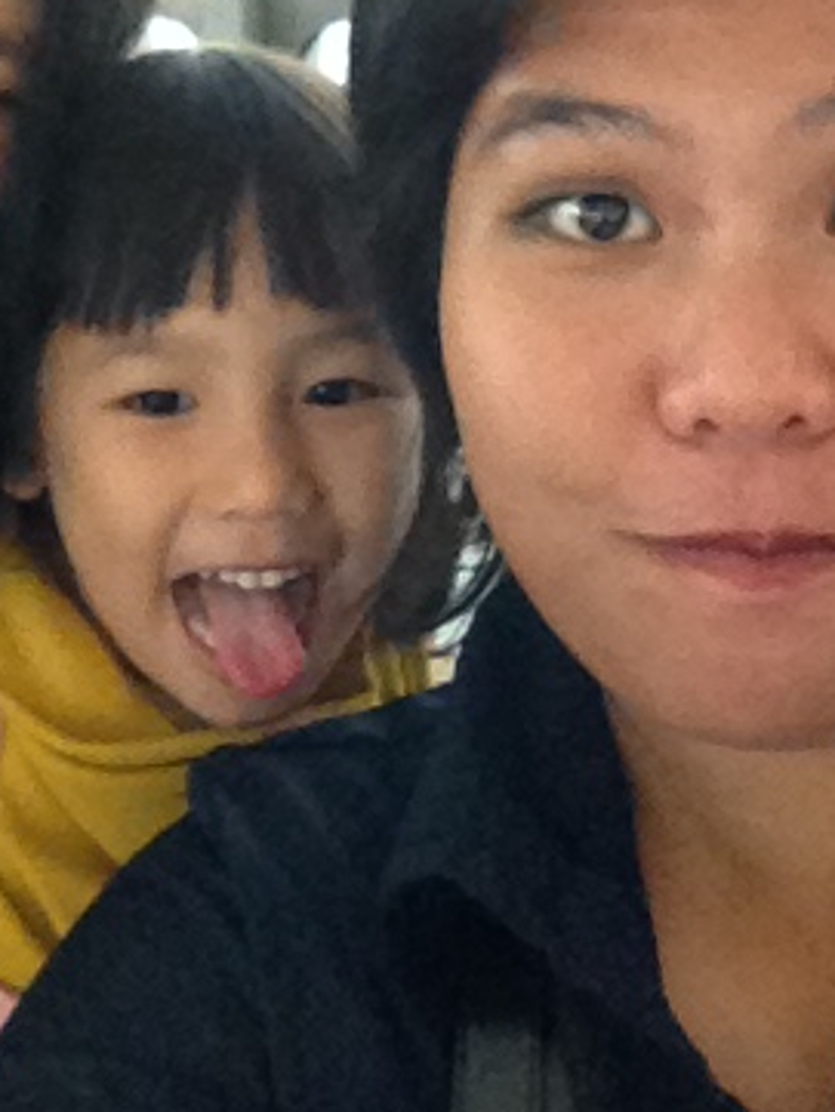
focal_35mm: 62
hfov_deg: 23.7
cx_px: 425
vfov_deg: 30.7
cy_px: 293
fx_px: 1993
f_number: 2.4
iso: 400
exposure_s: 1/30
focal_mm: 1.85
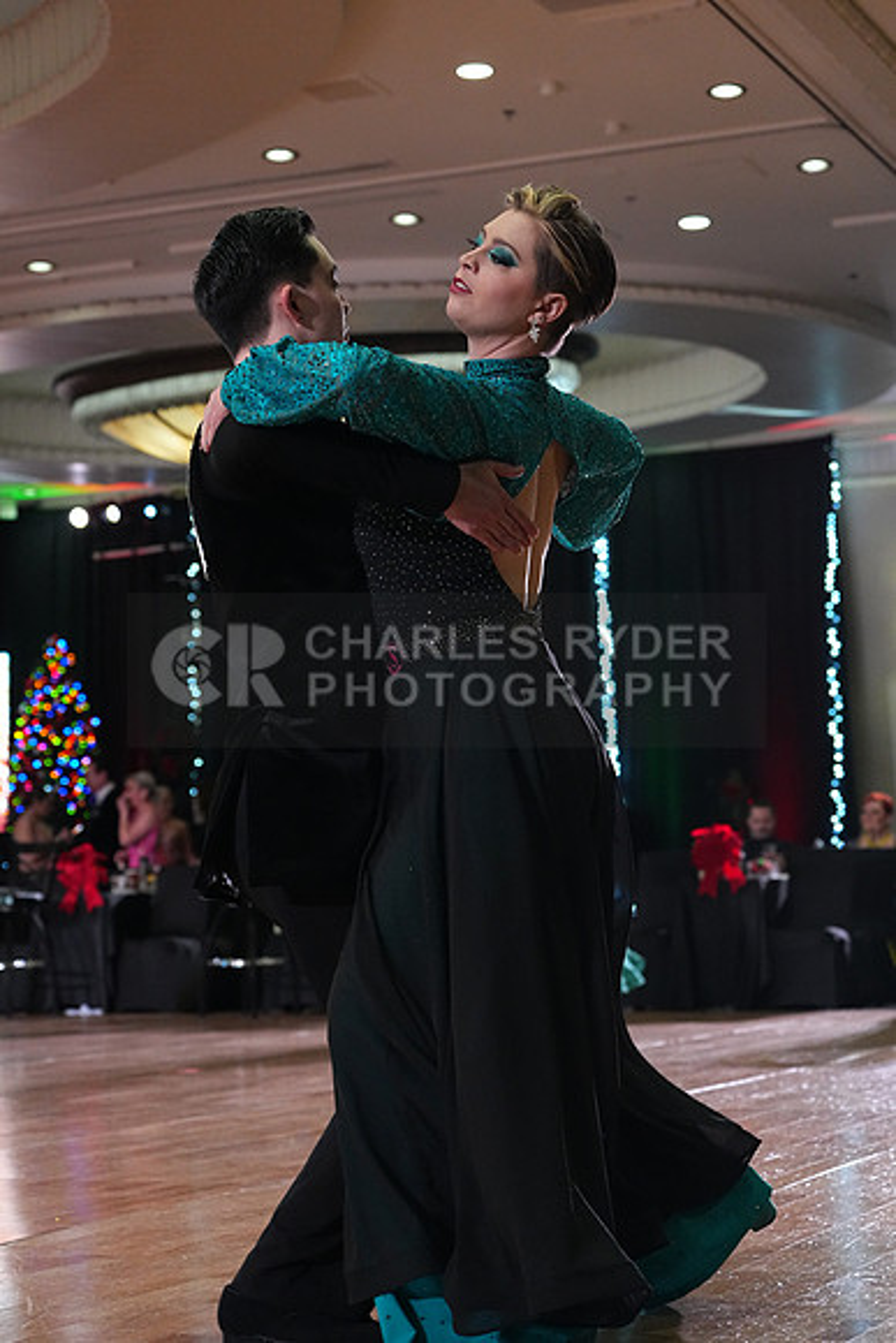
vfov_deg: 28.8
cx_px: 448
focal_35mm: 70
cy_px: 672
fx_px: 2612
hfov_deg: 19.5
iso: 6400
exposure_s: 1/400
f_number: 5
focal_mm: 70
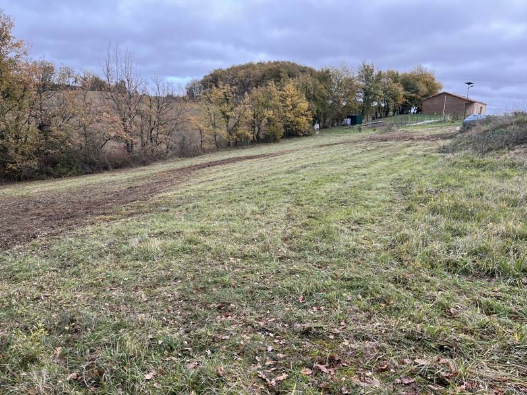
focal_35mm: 26
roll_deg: -3.5
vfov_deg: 53.1
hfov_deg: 67.3
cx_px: 264
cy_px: 198
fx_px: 396
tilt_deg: -11.5
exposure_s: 1/412
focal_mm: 5.1
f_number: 1.6
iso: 50
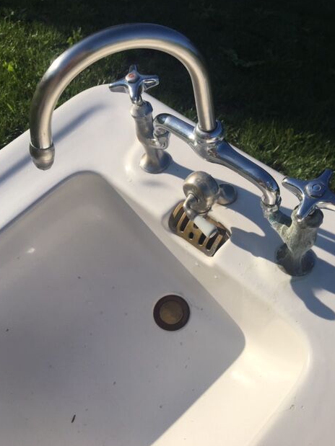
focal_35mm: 30
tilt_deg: -36.7
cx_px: 163
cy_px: 221
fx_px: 387
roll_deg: -13.5
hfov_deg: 46.8
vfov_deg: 60.0
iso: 25
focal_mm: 4.15
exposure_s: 1/2481
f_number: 2.2
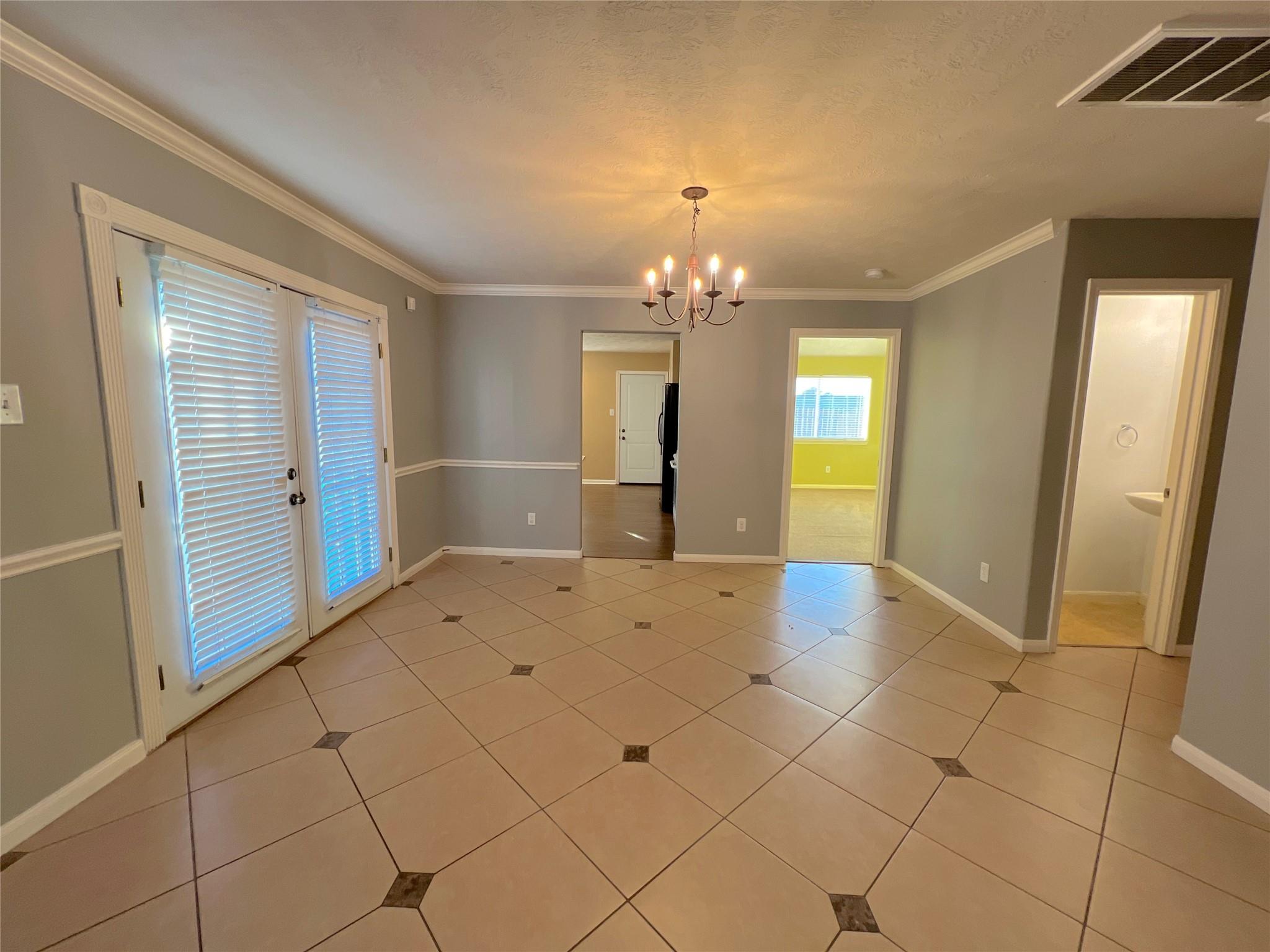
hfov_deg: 106.2
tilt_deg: -5.7
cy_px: 476
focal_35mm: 13
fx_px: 477
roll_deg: -0.9
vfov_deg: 89.9
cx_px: 635
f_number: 1.8
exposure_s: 1/60
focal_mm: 1.57
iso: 125
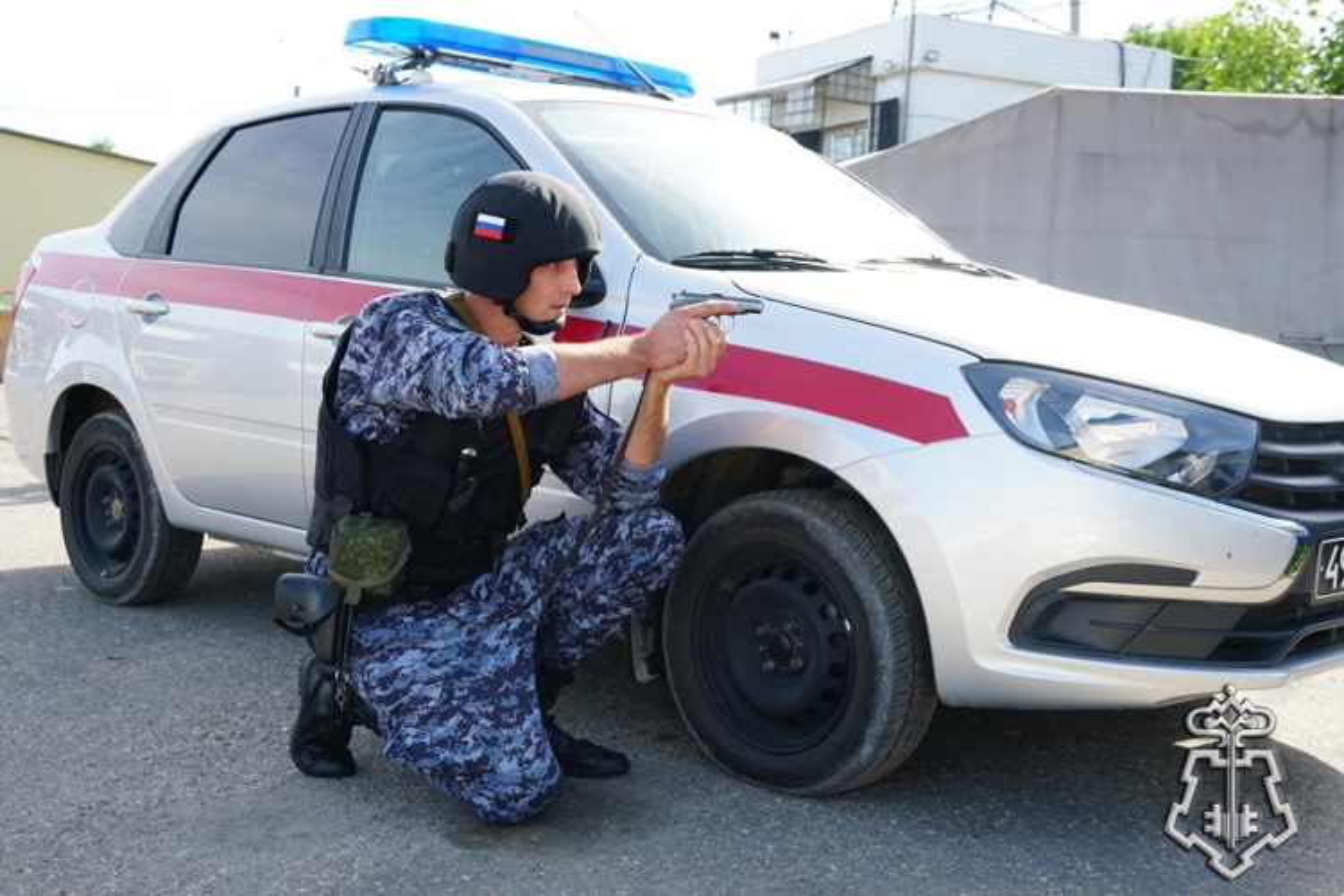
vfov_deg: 30.8
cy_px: 448
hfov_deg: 45.0
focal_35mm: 44
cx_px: 672
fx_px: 1624
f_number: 5.6
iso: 100
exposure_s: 1/125
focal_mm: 29
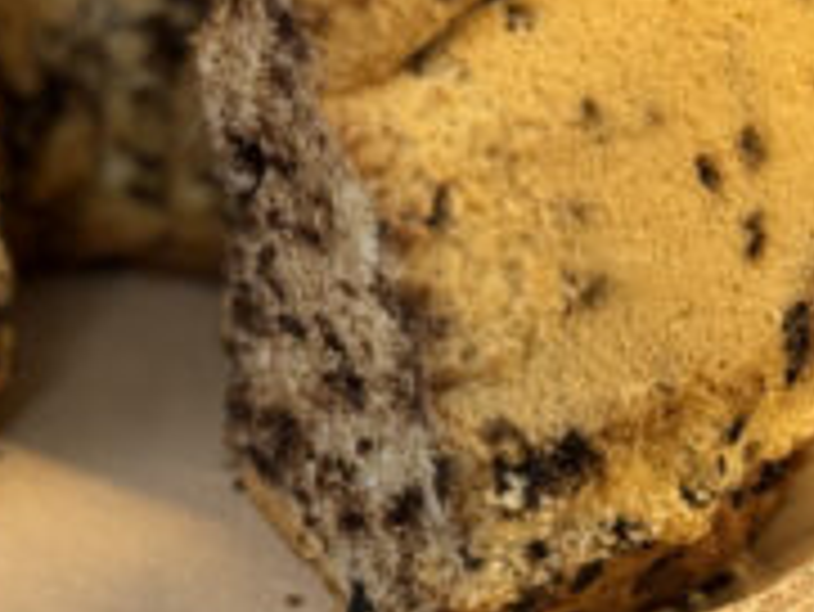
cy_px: 56
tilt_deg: -21.7
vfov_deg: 9.0
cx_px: -508
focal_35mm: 164
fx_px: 3859
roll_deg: +0.5
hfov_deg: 11.4
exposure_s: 1/60
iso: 160
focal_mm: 6.76
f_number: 1.78
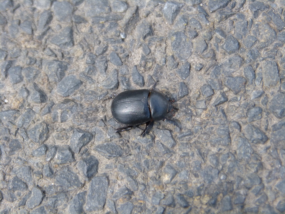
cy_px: 107
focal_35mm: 124
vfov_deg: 12.0
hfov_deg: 15.9
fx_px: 1021
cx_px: 142
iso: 200
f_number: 3.6
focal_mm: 22.3
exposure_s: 1/500
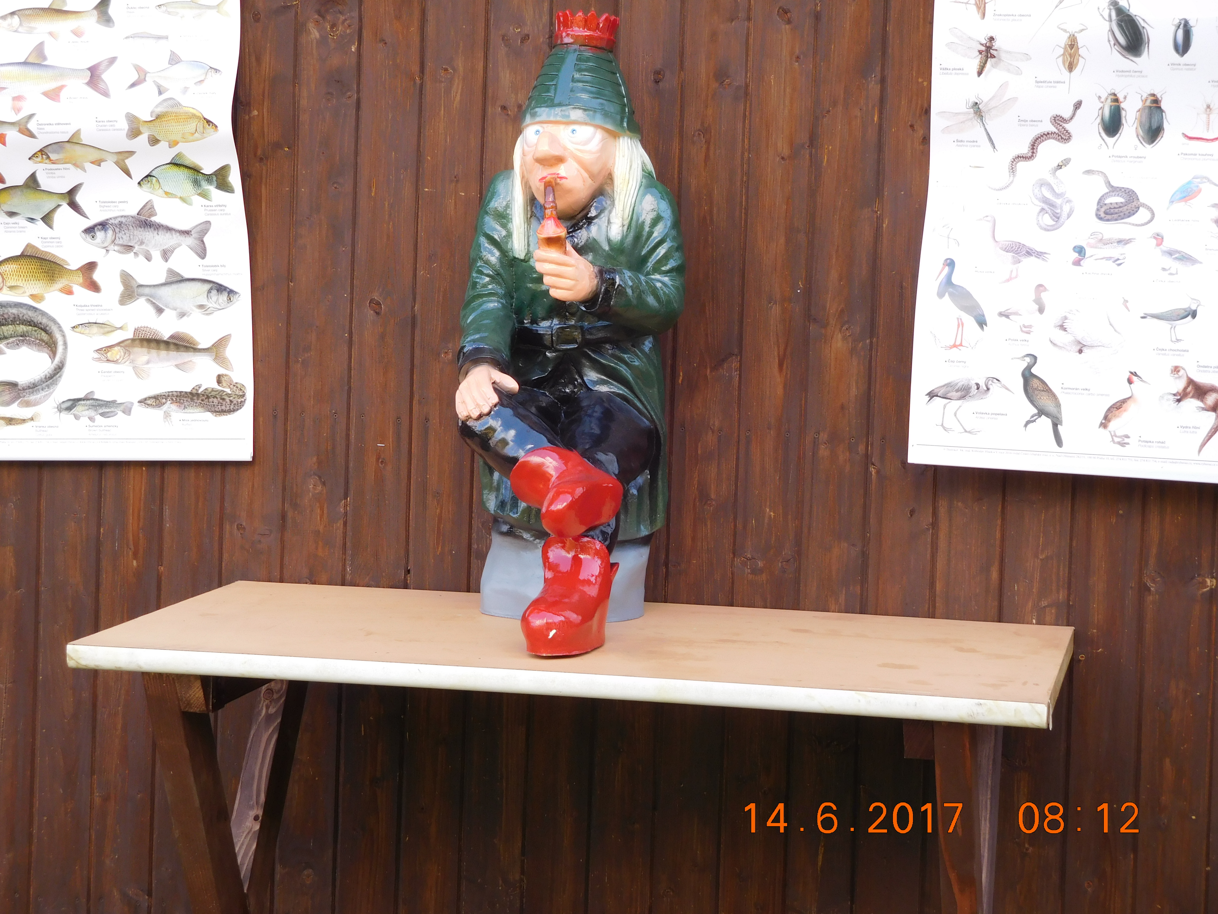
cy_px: 457
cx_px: 609
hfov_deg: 24.4
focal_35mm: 80
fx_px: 2815
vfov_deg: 18.4
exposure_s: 1/60
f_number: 4.6
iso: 125
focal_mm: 14.3
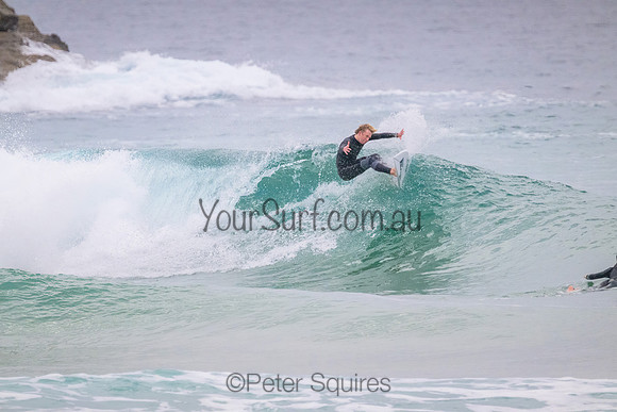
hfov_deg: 2.6
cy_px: 206
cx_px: 308
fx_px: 13714
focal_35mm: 800
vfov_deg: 1.7
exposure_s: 1/1250
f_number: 11
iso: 5600
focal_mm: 800
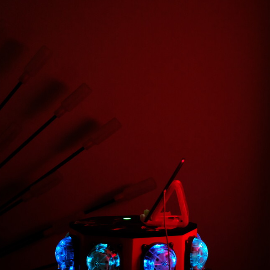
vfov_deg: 31.1
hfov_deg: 30.6
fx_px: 485
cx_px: 198
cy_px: 146
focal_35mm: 55
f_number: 3.6
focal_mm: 23
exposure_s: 1/105
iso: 3200
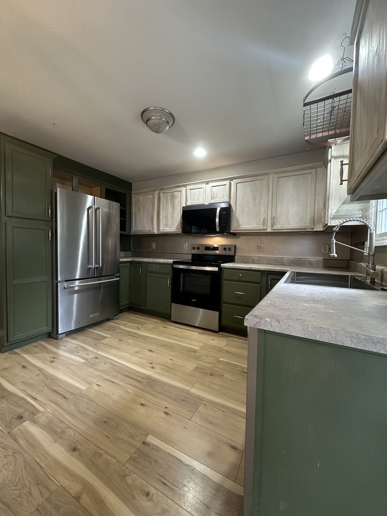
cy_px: 258
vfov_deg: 102.1
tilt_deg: -2.4
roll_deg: -1.6
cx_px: 194
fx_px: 209
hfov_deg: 85.7
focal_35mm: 14
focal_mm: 2.22
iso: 250
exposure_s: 1/60
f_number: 2.2
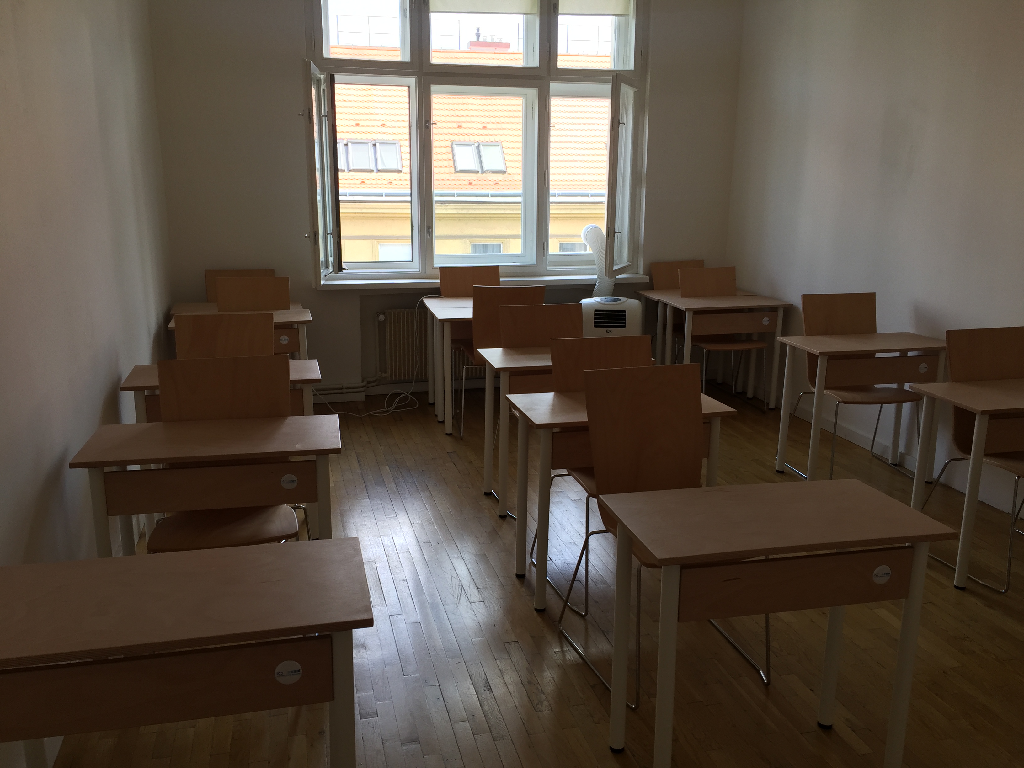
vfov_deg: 48.2
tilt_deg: -13.2
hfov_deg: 61.7
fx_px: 858
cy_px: 384
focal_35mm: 29
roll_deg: -0.3
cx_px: 512
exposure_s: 1/100
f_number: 2.2
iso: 32
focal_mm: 4.15
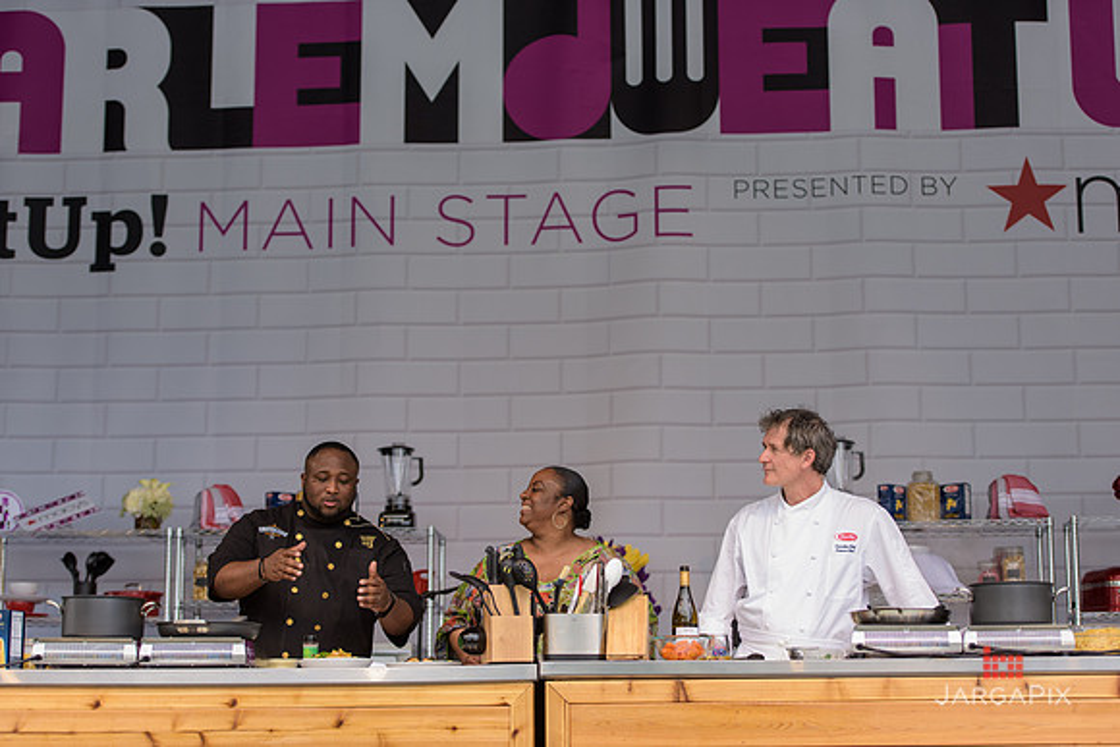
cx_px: 560
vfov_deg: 16.7
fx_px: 2552
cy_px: 374
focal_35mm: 82
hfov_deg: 24.8
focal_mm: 82
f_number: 3.2
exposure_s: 1/1000
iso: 250
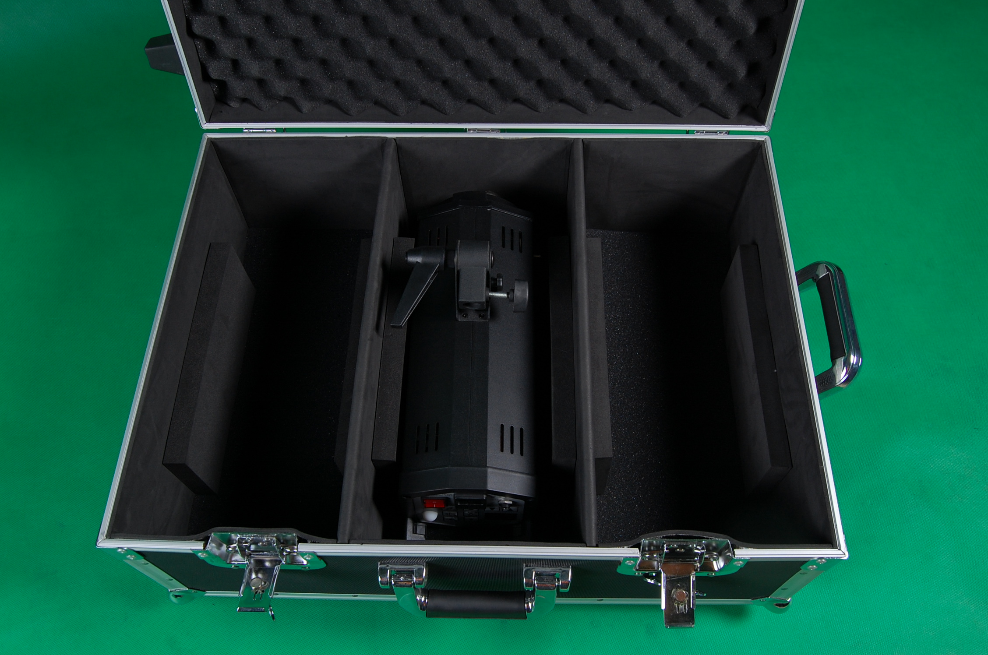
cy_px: 328
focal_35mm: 28
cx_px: 494
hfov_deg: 64.6
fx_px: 781
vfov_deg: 45.5
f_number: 8
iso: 200
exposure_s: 1/125
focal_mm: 19
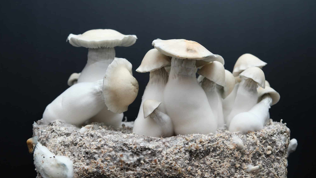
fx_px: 419
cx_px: 156
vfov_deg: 23.9
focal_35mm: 50
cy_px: 96
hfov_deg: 41.3
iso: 800
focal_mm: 31.5
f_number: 4.5
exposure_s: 1/125
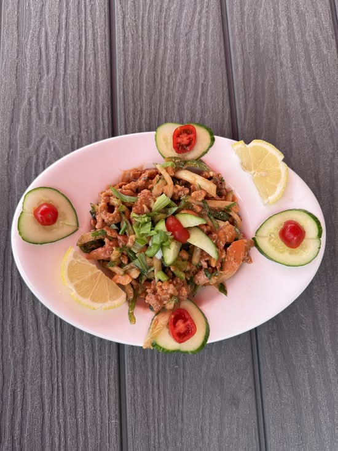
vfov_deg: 71.6
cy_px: 226
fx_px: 312
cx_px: 169
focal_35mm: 24
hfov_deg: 56.8
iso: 80
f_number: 1.78
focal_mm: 6.76
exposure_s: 1/742
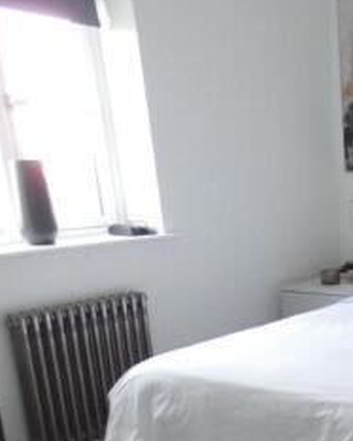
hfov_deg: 24.9
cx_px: 482
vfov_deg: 36.1
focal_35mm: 51
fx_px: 666
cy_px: 308
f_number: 2.9
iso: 400
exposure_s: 1/60
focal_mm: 3.8
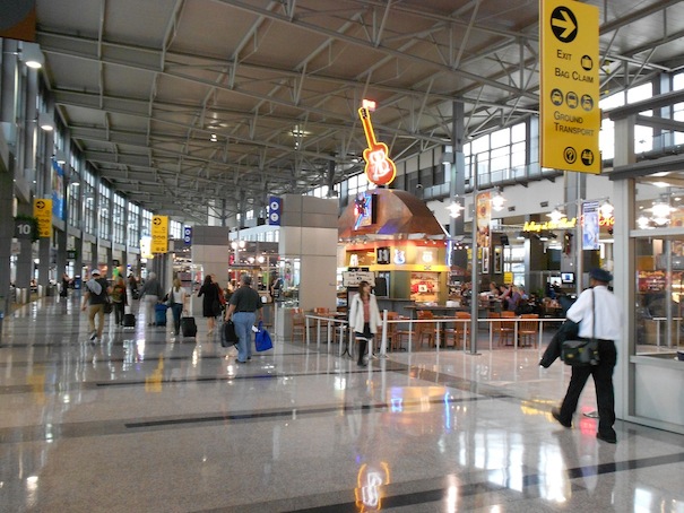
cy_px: 256
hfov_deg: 56.8
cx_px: 342
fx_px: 632
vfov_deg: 44.2
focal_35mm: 32
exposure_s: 1/15
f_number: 3.6
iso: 400
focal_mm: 5.8
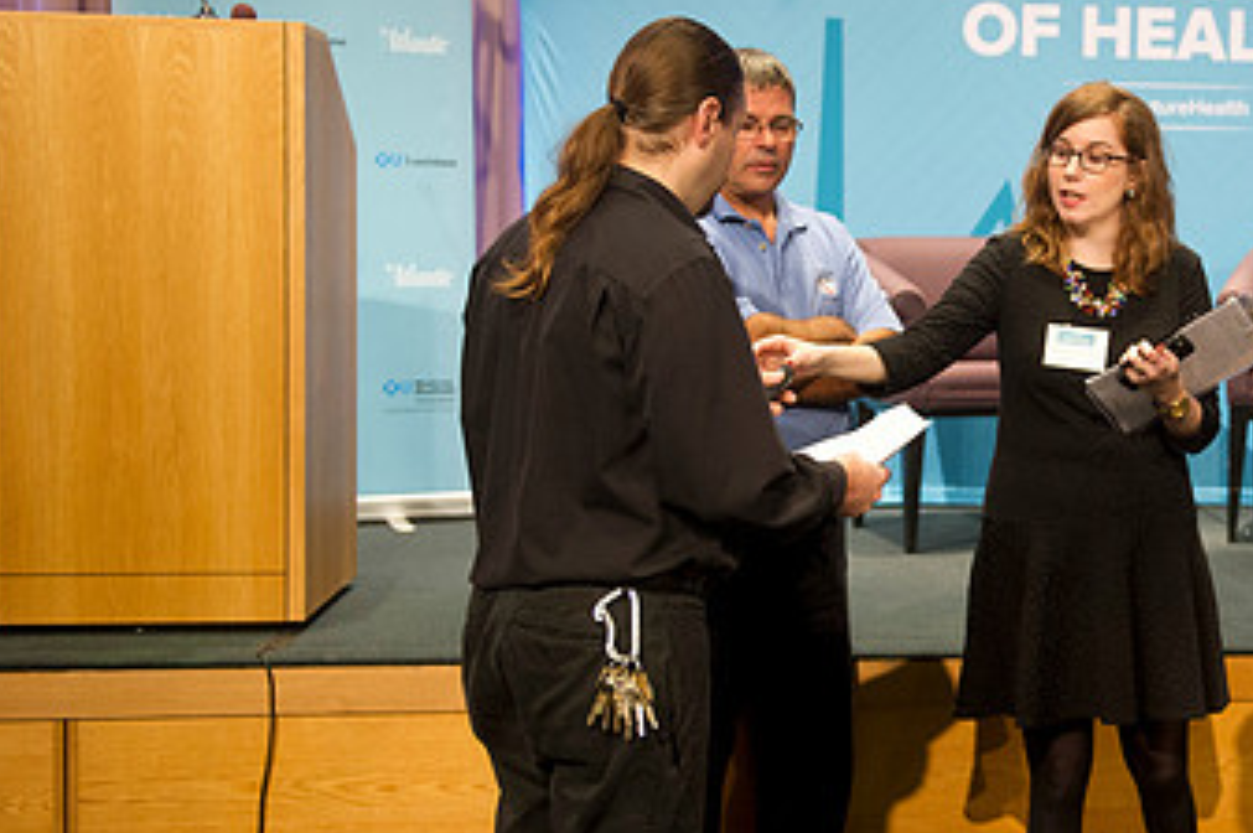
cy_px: 342
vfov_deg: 21.8
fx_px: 2156
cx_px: 1067
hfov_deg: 31.3
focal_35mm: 62
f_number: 2.8
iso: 2500
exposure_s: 1/160
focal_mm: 36
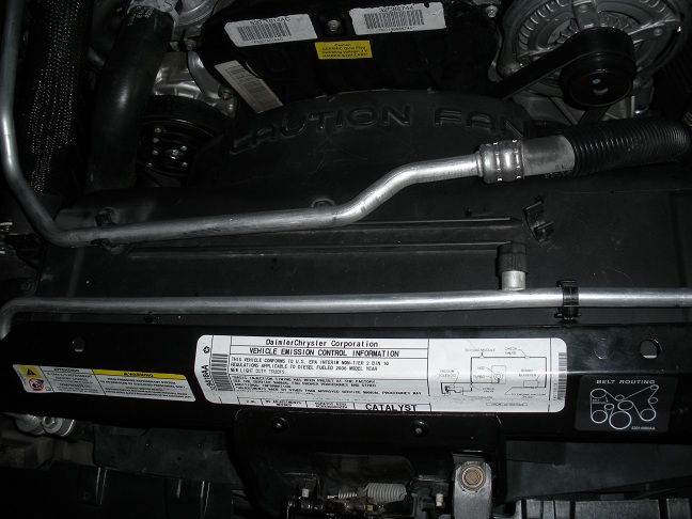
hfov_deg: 51.4
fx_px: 720
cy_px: 260
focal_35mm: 36
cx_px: 346
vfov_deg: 39.7
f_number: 3.5
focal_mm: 6.3
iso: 64
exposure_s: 1/60
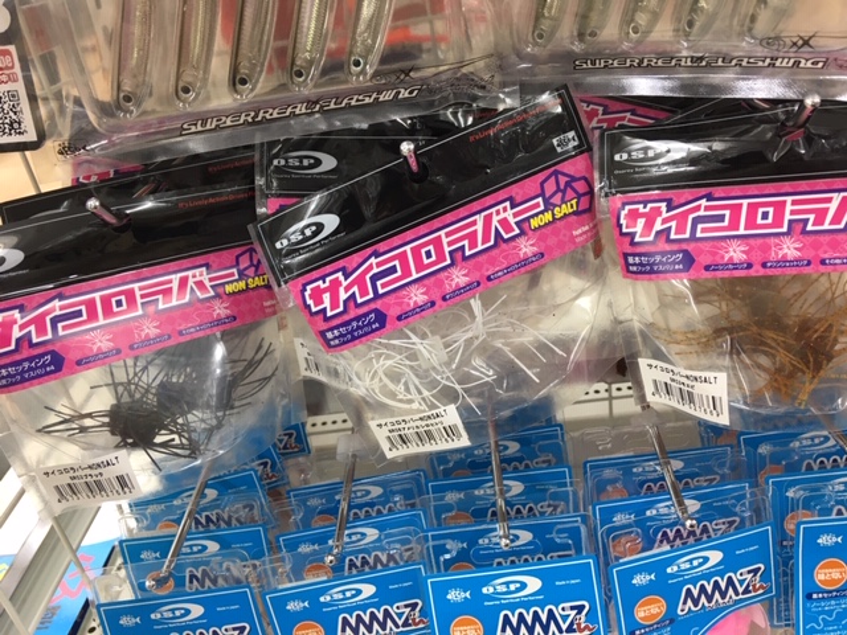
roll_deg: +10.7
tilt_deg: -28.9
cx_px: 424
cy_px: 318
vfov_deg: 48.2
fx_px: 710
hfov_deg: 61.7
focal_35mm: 29
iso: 50
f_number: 2.2
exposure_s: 1/33
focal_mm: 4.15
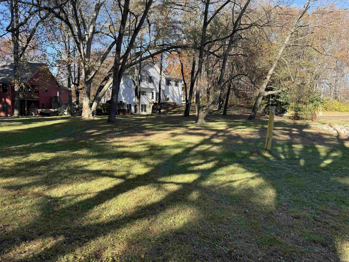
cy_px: 131
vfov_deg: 56.8
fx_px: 242
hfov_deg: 71.6
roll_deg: -1.5
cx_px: 174
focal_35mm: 24
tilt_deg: -5.4
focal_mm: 6.76
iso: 80
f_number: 1.78
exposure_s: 1/805
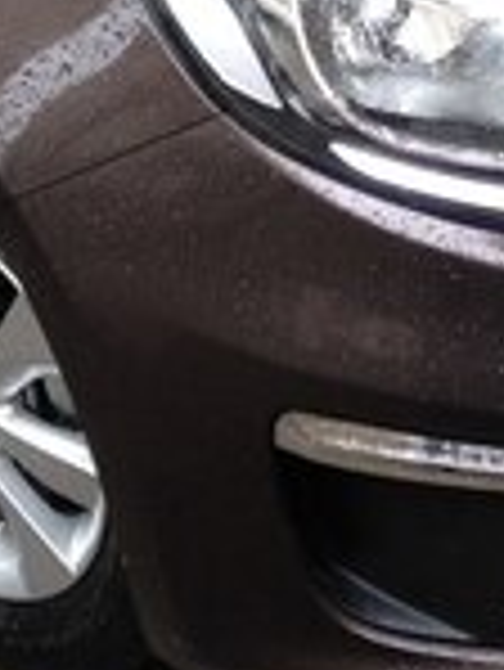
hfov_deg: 13.4
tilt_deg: -22.8
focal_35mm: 110
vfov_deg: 17.2
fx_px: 2132
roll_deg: +0.3
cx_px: 459
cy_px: -94
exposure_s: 1/24
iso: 50
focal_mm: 4.12
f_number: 2.4
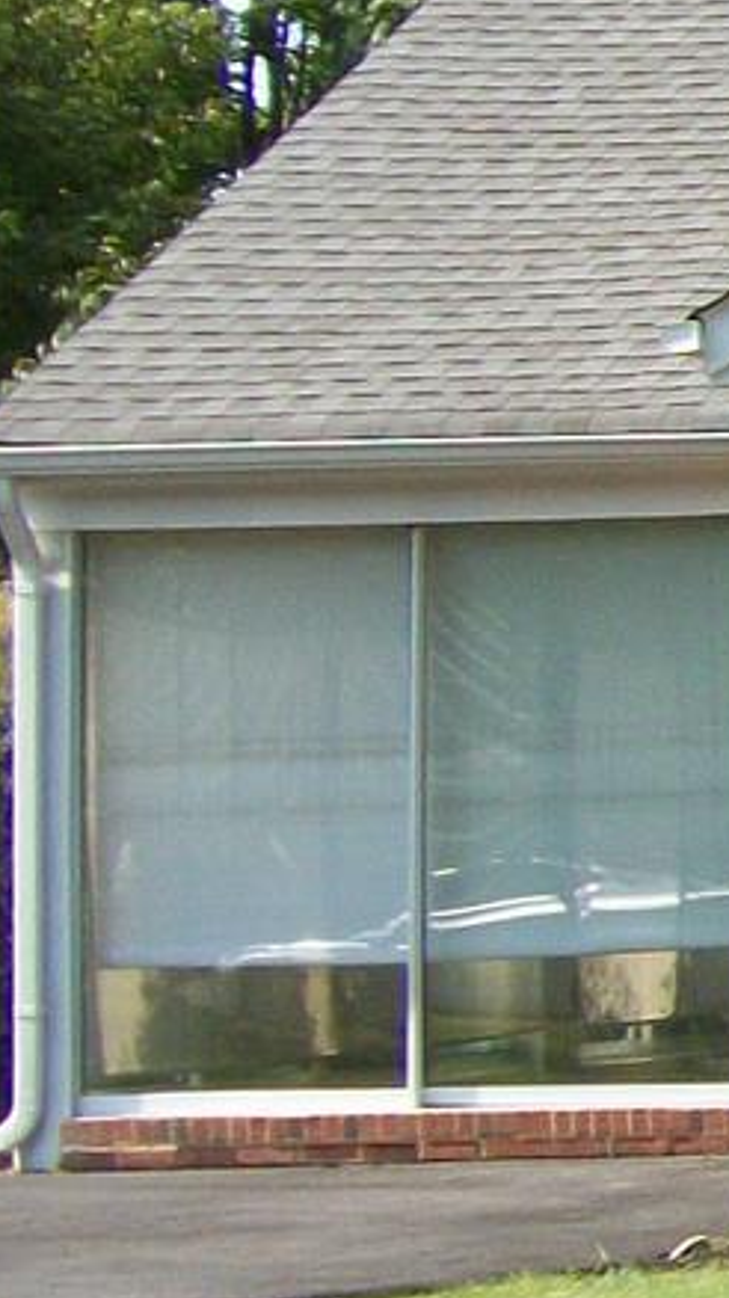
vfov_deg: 13.2
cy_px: 702
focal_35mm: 163
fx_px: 5608
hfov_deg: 6.1
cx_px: 2999
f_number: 2.9
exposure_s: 1/640
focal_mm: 5.7
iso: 80
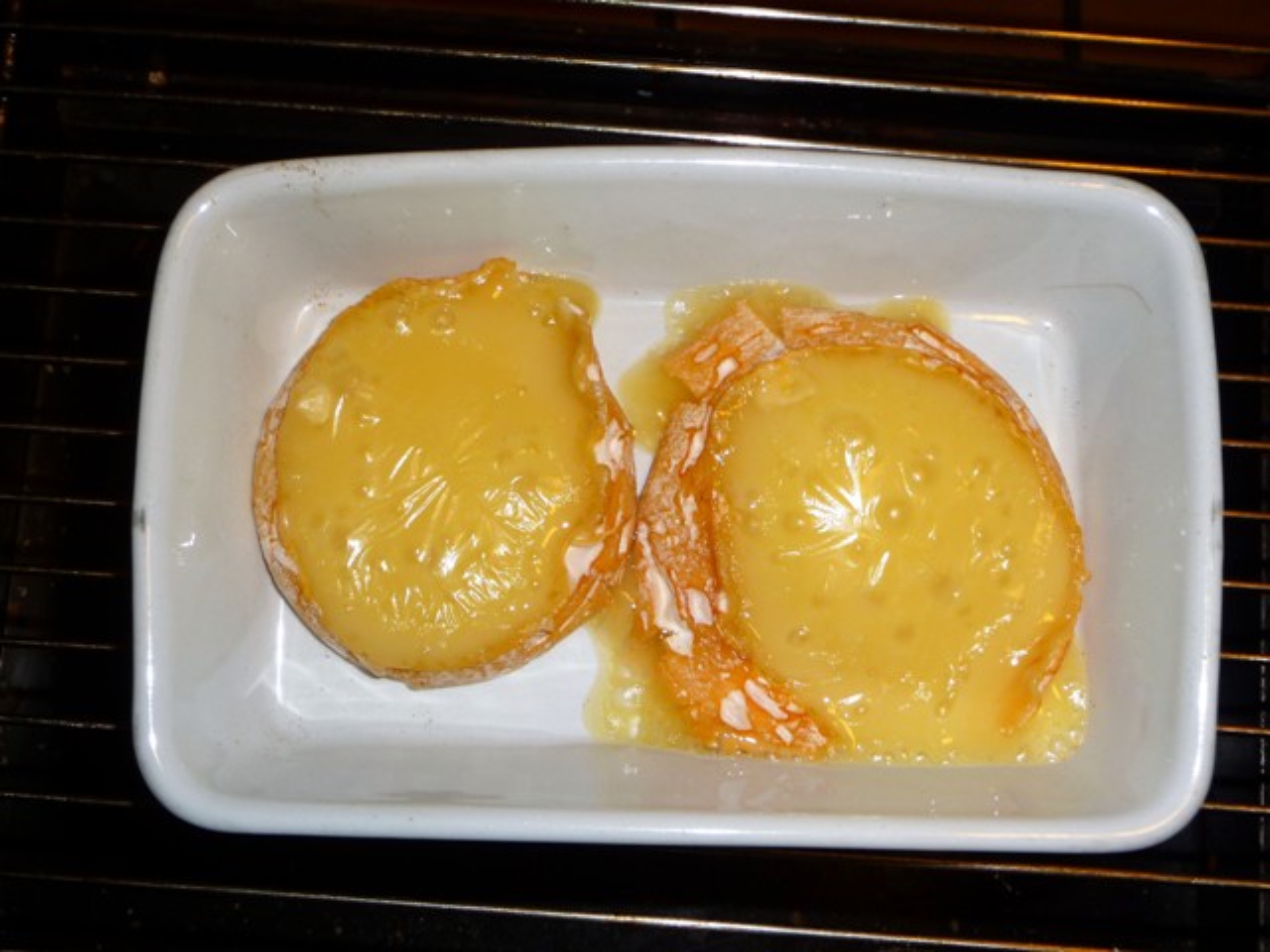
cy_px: 476
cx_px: 635
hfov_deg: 42.1
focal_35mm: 45
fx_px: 1651
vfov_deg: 32.2
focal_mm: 7.6
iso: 100
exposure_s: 1/30
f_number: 4.1
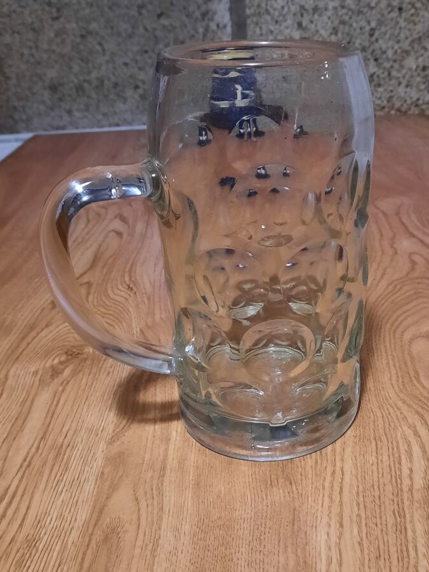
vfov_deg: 50.0
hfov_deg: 38.3
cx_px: 277
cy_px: 324
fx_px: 611
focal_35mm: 37
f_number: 2
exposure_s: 1/25
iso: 400
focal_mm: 4.6
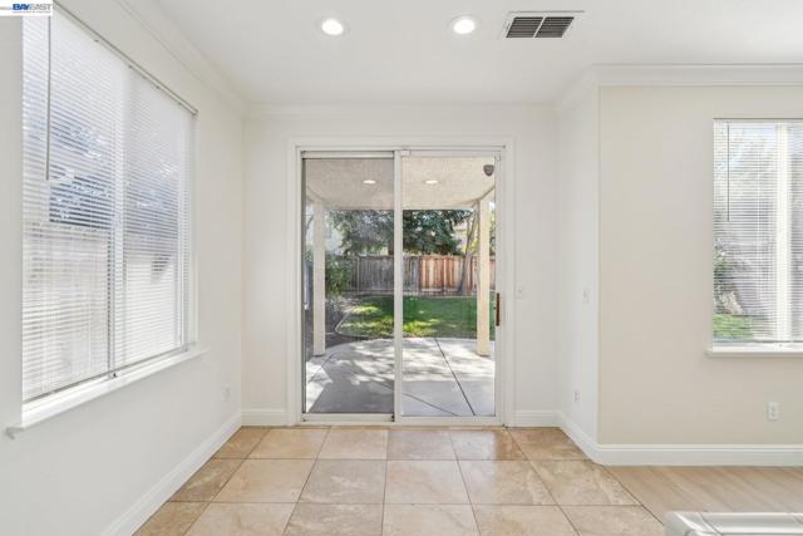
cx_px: 402
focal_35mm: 16
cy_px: 268
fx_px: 357
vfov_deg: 73.8
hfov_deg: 96.7
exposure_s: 1/25
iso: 250
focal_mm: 16
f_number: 8
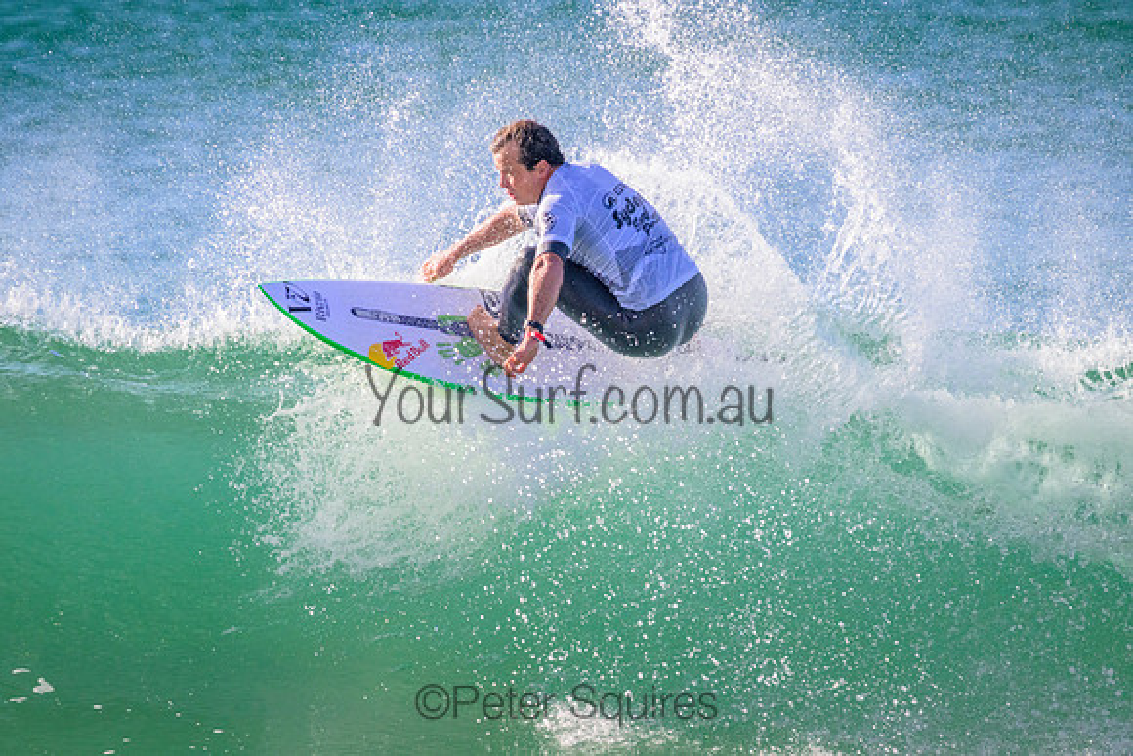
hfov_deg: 2.6
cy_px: 378
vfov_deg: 1.7
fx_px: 25182
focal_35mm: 800
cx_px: 566
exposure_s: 1/2000
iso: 2000
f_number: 11
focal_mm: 800
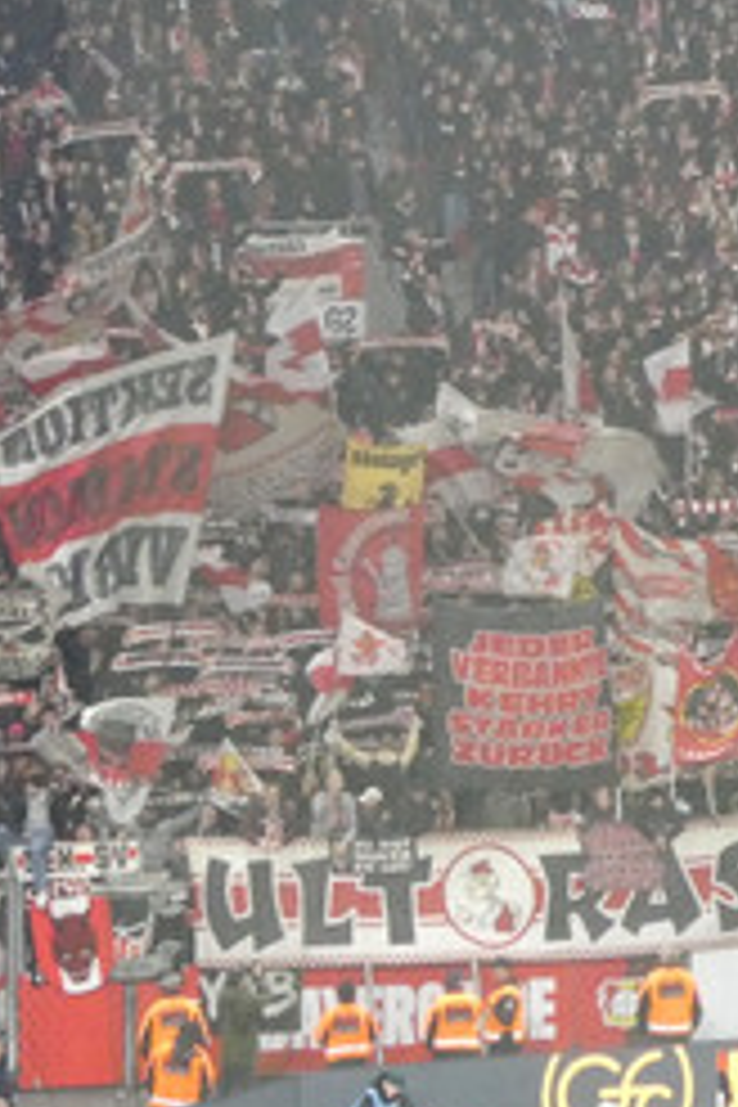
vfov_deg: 5.6
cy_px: 270
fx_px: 11223
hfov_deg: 3.8
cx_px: 536
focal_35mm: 365
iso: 1000
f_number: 5.3
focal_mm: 24.2
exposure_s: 1/80
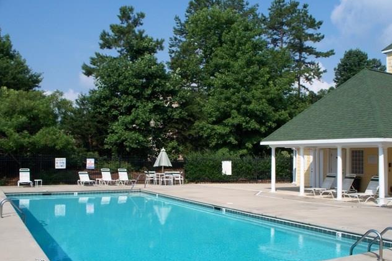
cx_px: 198
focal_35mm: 38
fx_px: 414
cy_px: 138
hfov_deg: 50.7
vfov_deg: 35.0
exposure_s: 1/500
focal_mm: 7.54
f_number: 5
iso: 64
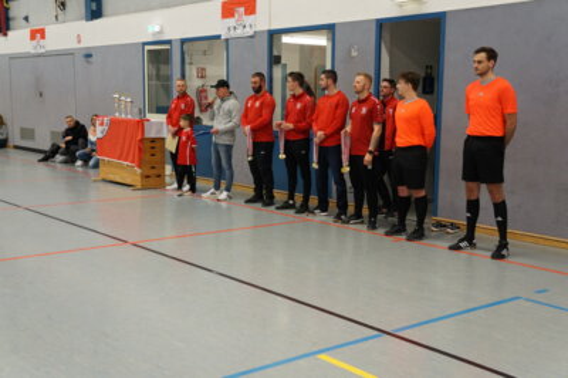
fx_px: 709
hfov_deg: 43.6
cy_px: 189
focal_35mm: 45
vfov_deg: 29.8
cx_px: 284
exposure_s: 1/60
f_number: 7.1
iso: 1600
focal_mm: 30
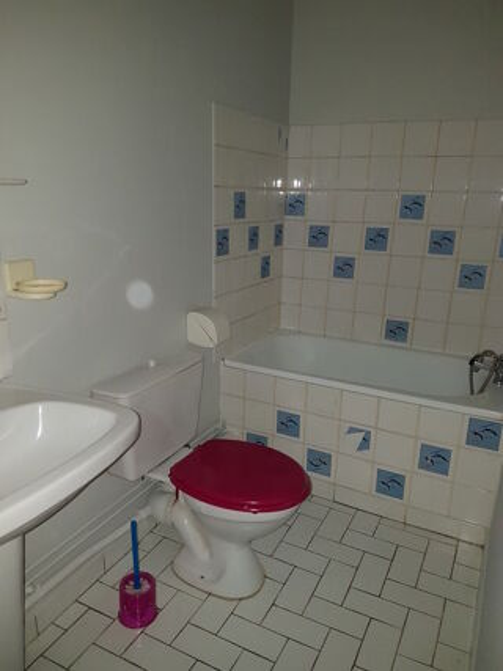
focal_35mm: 26
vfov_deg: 67.3
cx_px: 252
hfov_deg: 53.0
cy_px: 336
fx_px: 504
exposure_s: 1/32
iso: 160
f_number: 1.7
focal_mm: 4.2
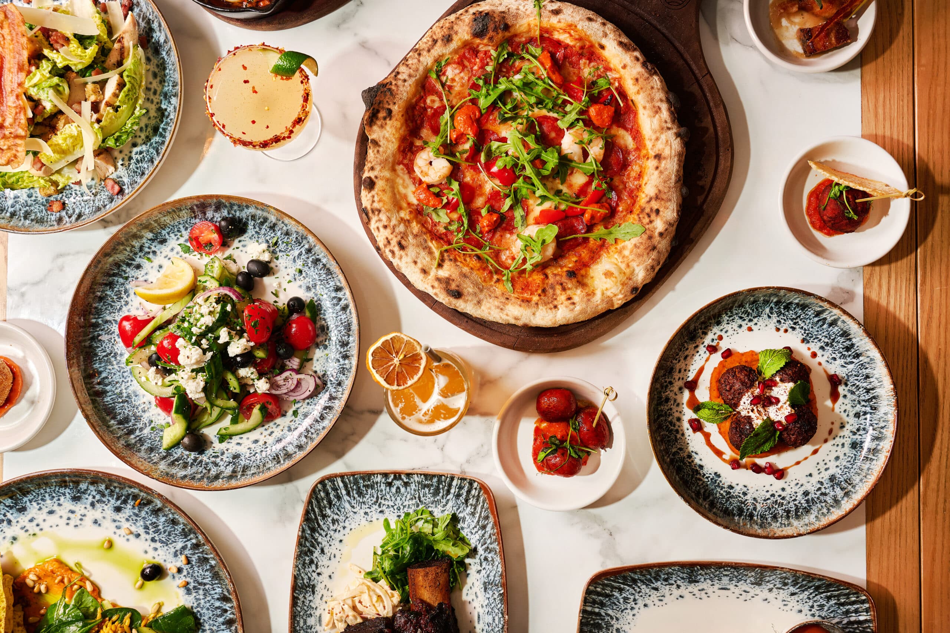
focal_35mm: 34
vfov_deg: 39.4
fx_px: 884
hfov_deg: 56.5
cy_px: 316
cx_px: 475
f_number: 6.3
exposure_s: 1/160
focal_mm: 33.5
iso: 80
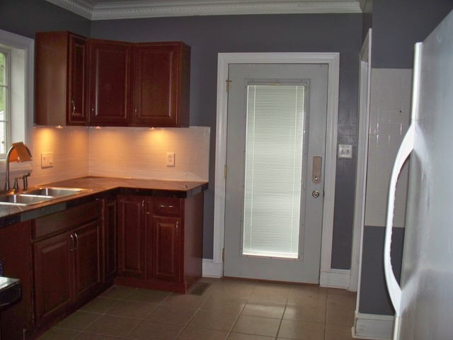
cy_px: 170
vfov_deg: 40.7
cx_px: 226
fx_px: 458
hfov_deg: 52.6
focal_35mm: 35
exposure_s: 1/30
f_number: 2.8
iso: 200
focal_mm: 7.54
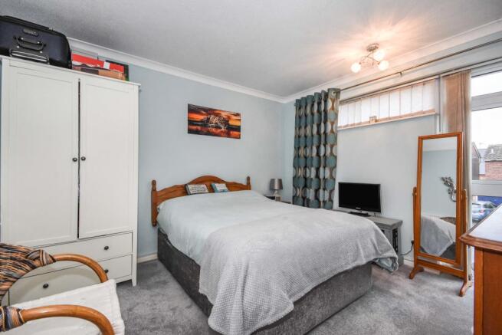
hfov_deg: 100.4
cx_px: 251
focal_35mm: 15
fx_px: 209
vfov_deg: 77.4
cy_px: 168
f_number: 8
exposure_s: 1/30
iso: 1250
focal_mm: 10
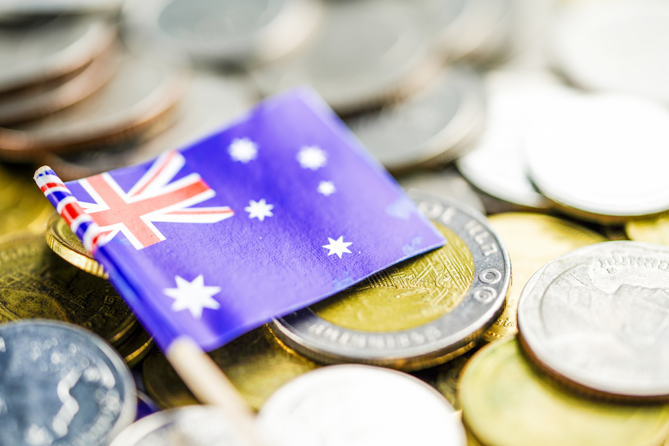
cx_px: 334
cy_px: 223
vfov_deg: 15.2
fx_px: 1672
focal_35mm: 90
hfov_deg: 22.6
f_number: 2.8
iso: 320
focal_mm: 90
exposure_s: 1/100
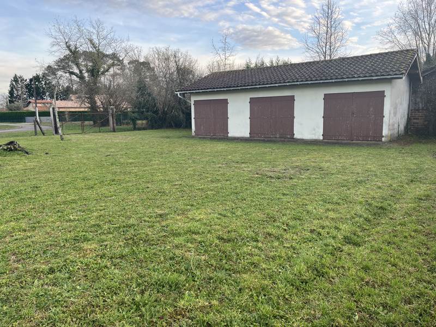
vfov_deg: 53.1
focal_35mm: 26
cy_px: 164
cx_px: 218
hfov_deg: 67.3
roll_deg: +1.5
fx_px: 327
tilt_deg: -8.4
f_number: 1.6
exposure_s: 1/327
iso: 50
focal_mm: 5.1
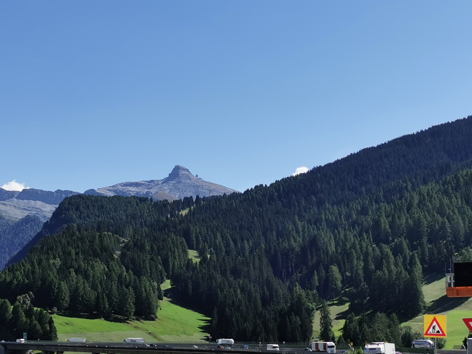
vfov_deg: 22.2
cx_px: 166
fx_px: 900
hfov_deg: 29.2
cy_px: 224
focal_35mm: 66
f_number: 1.6
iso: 50
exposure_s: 1/4739
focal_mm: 5.56
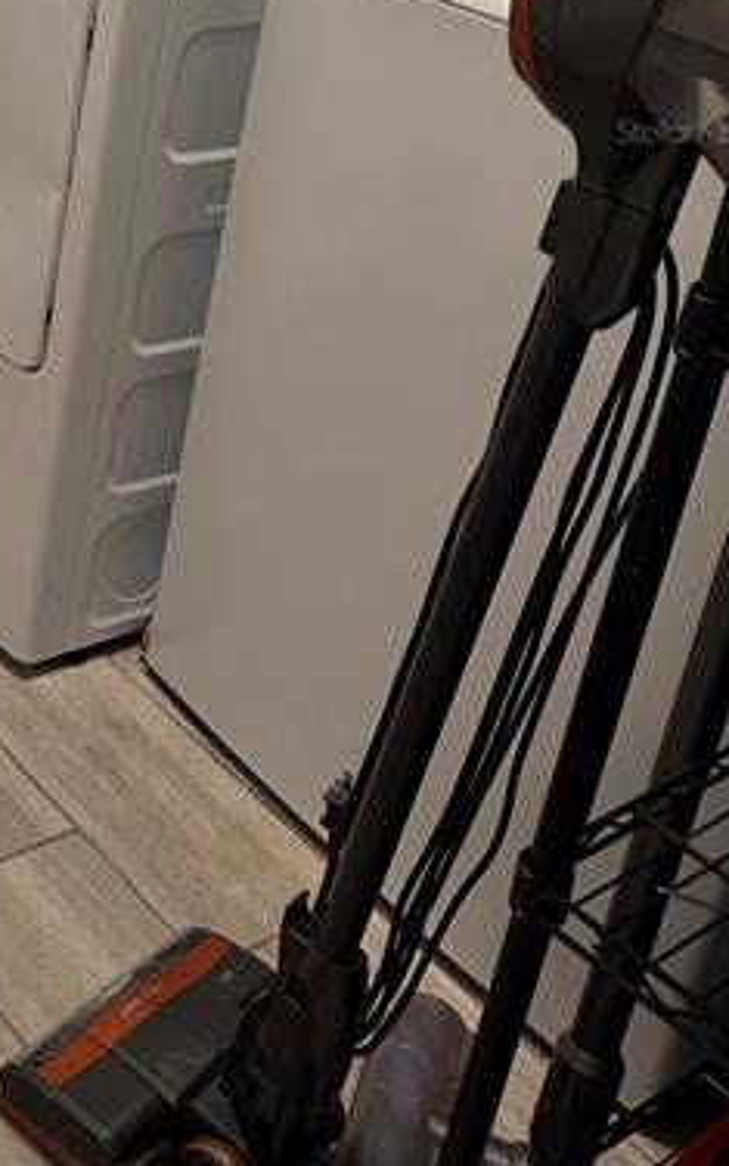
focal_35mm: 52
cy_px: 130
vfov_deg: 36.6
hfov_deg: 22.9
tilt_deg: -18.8
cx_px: -136
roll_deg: -6.2
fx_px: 1653
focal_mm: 6.76
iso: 250
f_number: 1.78
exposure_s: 1/60
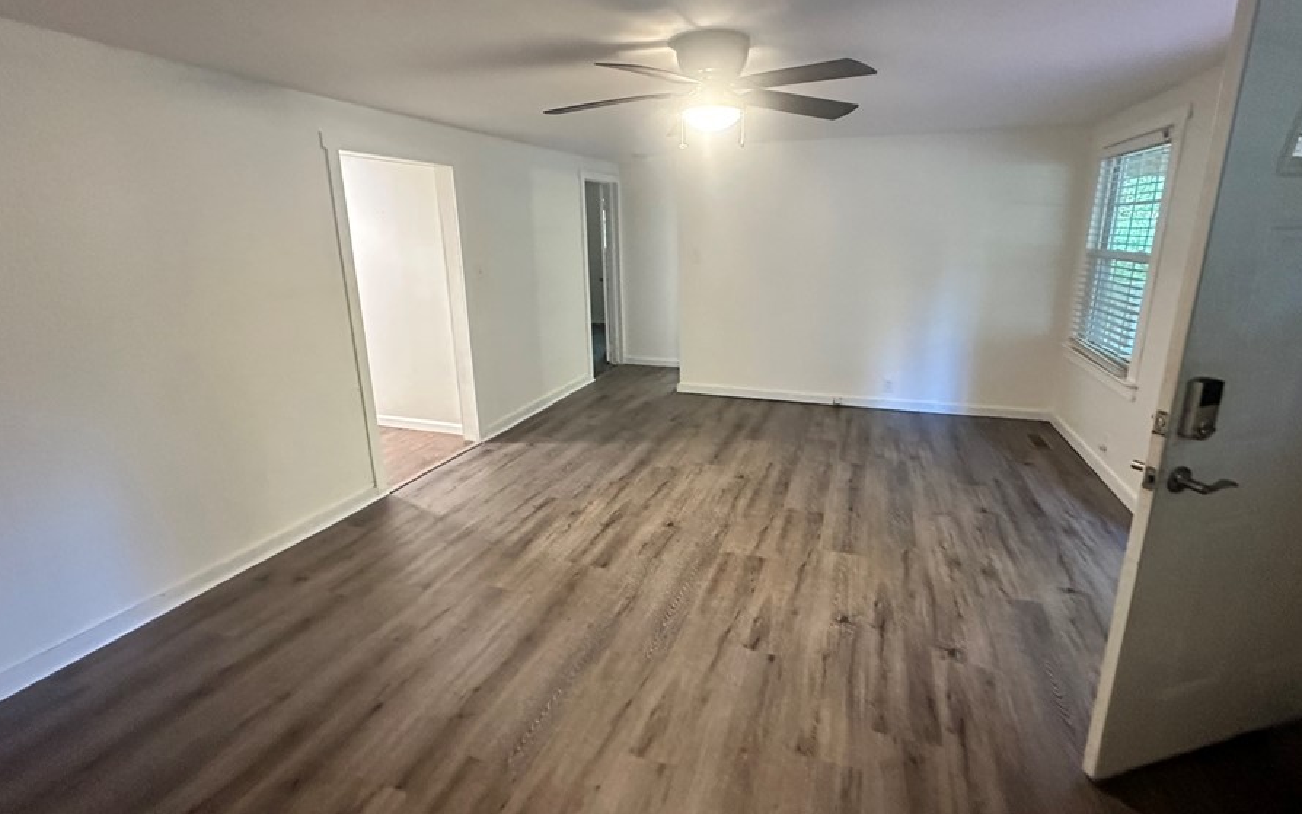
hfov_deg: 94.3
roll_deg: -0.4
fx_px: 603
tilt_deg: -13.3
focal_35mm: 17
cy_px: 395
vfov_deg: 68.0
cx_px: 666
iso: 640
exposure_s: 1/60
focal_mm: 2.22
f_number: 2.2
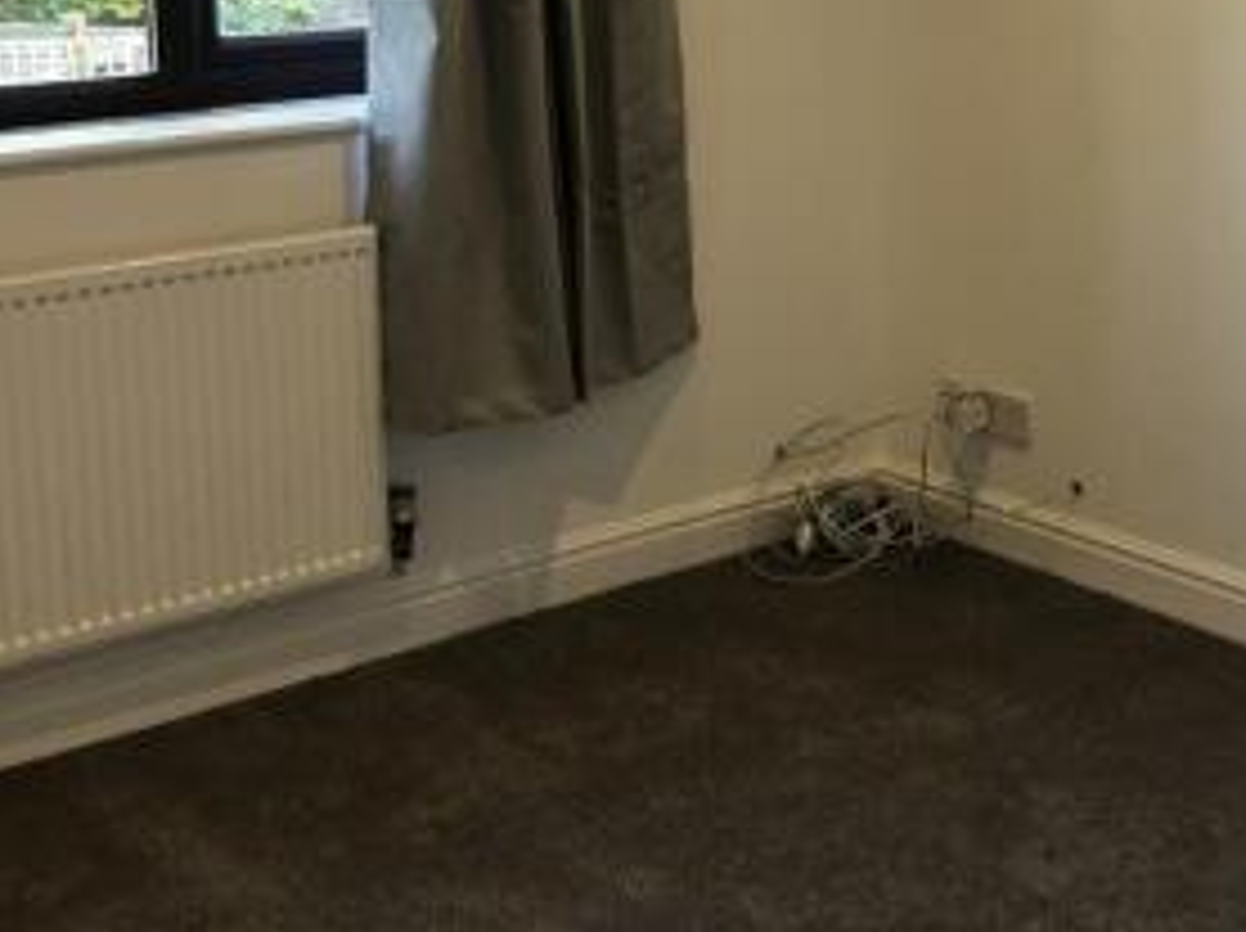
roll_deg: +0.4
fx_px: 2121
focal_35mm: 59
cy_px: 263
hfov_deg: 32.7
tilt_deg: -12.3
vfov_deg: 24.6
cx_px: 731
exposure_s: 1/33
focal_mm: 3.99
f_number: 1.8
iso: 32
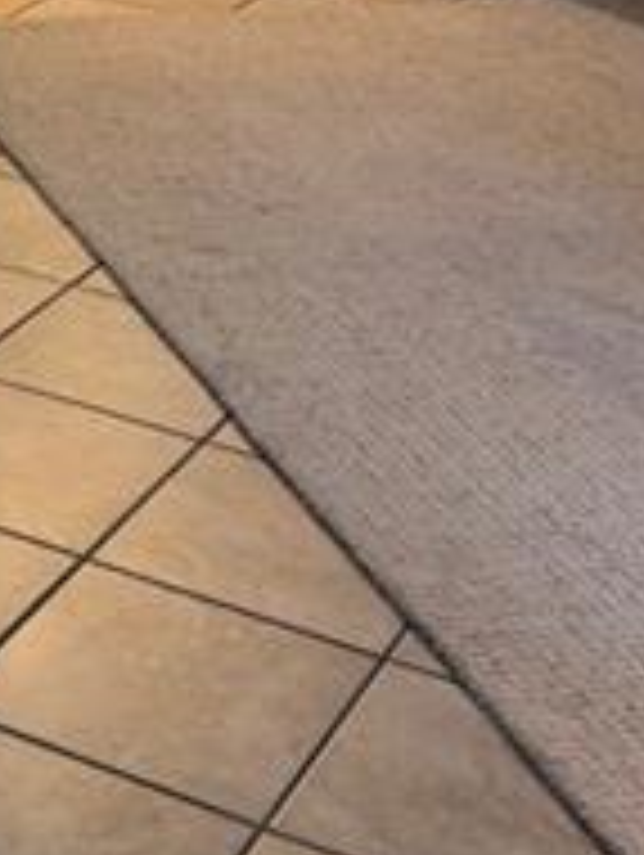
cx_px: -207
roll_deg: -1.0
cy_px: -176
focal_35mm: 97
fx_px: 2401
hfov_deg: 14.6
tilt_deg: -12.4
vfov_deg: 19.1
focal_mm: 6.76
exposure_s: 1/60
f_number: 1.78
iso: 250
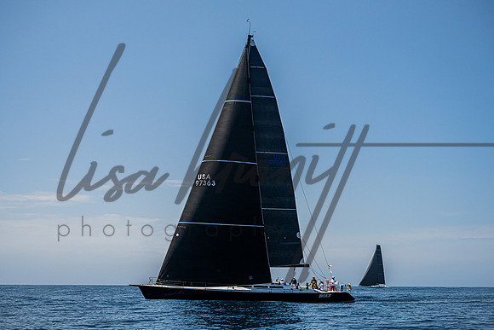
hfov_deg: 39.5
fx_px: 689
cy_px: 167
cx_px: 250
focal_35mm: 50
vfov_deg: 26.9
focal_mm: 45
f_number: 5
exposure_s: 1/6400
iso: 200
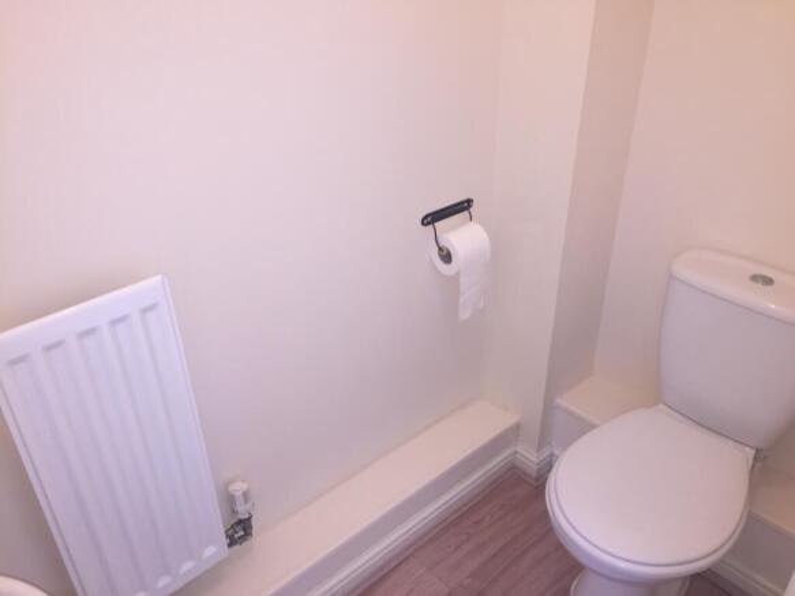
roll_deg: -0.5
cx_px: 398
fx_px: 666
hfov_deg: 61.7
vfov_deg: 48.2
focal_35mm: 29
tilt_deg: -30.7
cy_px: 298
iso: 40
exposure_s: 1/33
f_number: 2.2
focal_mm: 4.15
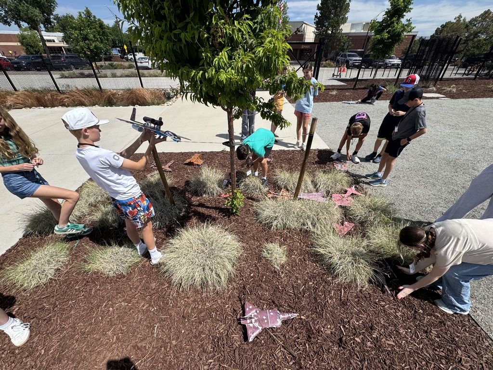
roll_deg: -2.5
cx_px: 246
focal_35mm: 14
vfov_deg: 85.7
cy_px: 185
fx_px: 199
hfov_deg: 102.1
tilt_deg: -36.6
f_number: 2.2
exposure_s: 1/2415
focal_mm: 2.22
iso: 50
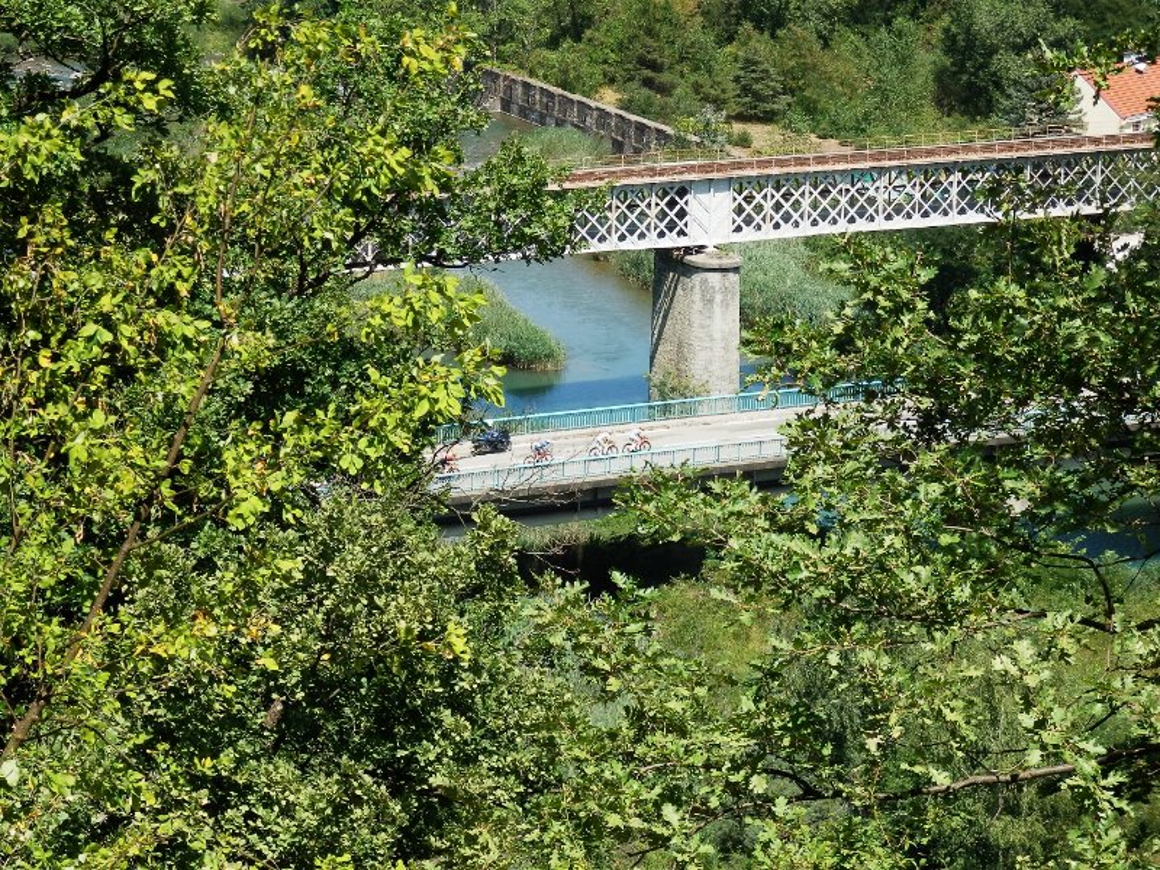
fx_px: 4289
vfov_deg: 11.6
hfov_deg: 15.4
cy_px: 435
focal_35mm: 128
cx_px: 580
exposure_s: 1/250
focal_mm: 22.9
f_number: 5.3
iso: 80
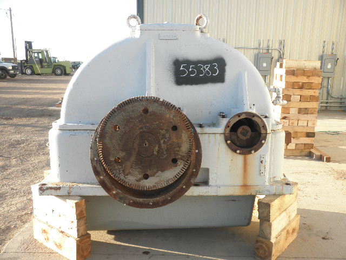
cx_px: 173
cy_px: 130
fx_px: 350
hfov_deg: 52.6
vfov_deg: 40.7
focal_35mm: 35
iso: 64
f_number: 3.2
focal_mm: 6.1
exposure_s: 1/125
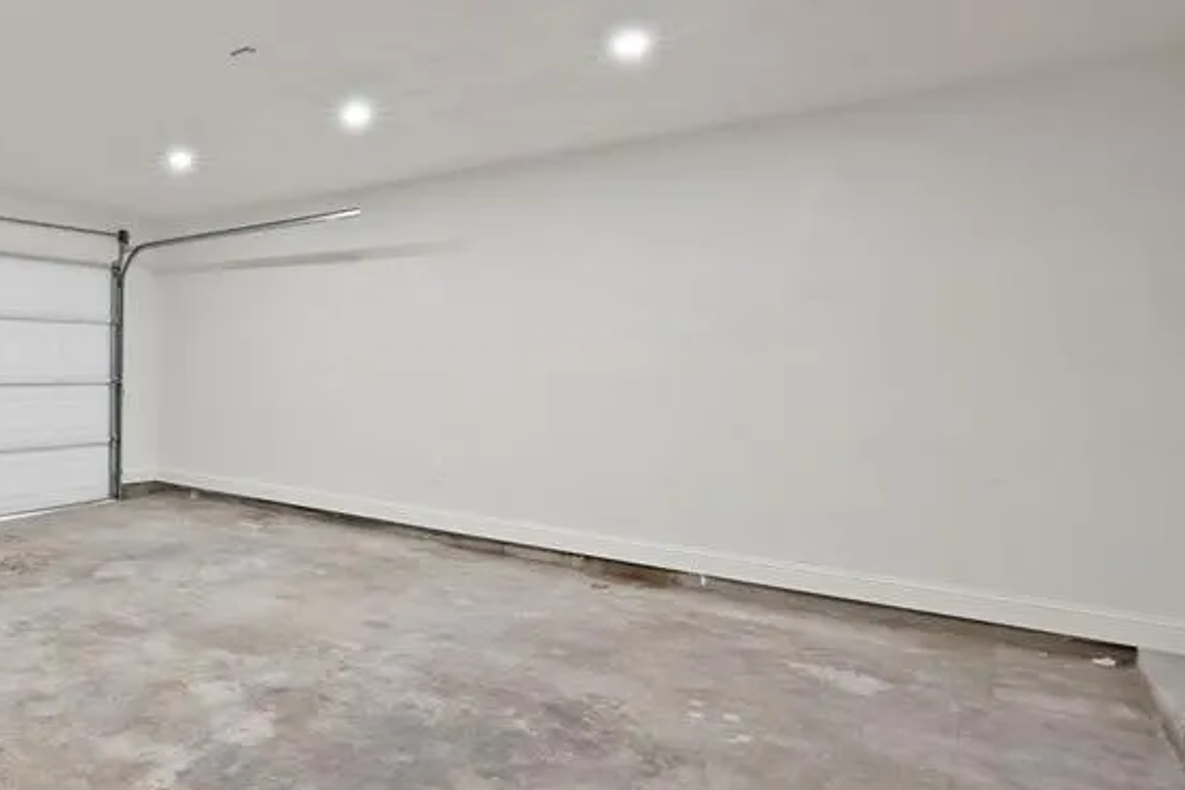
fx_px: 724
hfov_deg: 69.5
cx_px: 208
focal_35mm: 22
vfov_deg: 57.2
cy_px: 385
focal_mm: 12
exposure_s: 1
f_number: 9
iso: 640
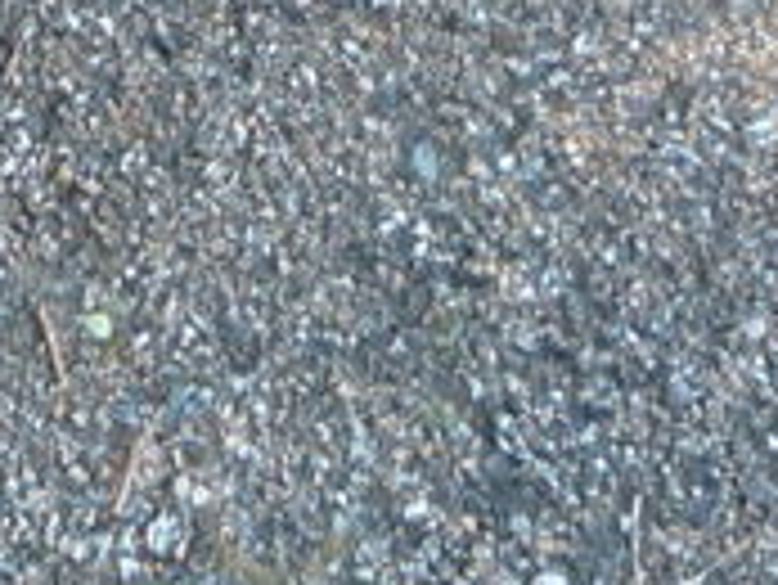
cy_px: -450
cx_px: -594
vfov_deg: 8.3
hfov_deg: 10.7
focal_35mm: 173
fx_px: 3891
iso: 100
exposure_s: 1/30
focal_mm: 5.2
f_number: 3.3
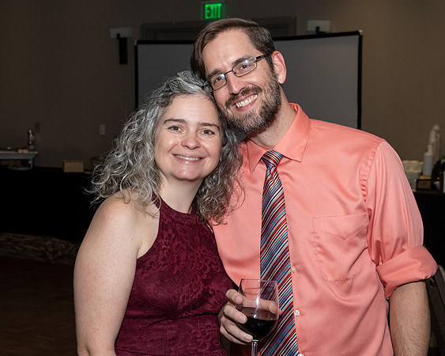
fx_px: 883
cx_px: 205
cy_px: 154
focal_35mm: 67
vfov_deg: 22.8
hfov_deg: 28.3
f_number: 6.3
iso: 500
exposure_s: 1/250
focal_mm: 32
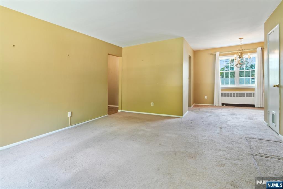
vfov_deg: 73.7
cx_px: 142
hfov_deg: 96.8
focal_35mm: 16
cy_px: 94
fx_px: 126
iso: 400
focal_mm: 16
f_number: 8
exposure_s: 1/8
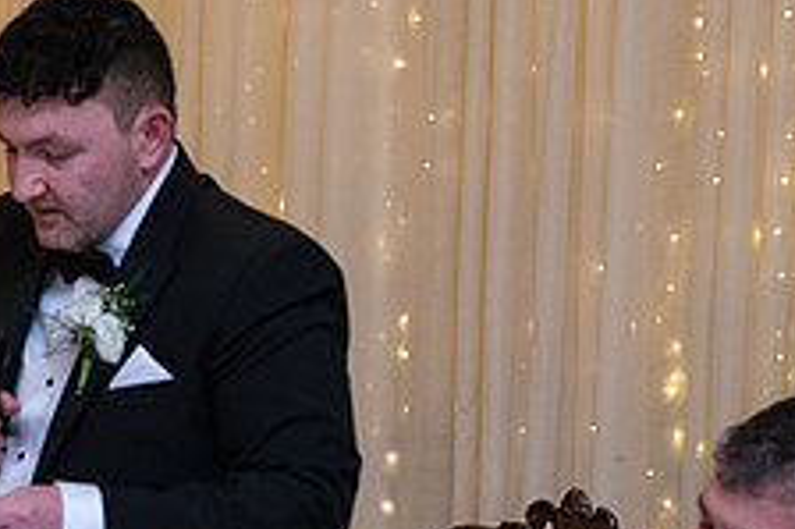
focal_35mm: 145
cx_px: -7
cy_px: 446
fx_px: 3200
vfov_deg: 9.4
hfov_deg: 13.9
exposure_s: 1/160
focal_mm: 56
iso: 1000
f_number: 3.5
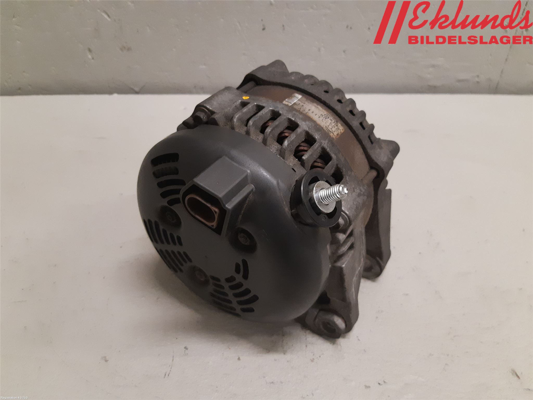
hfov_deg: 67.3
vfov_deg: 53.1
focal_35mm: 26
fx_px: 400
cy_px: 200
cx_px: 266
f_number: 1.7
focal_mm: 3.93
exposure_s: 1/50
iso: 320
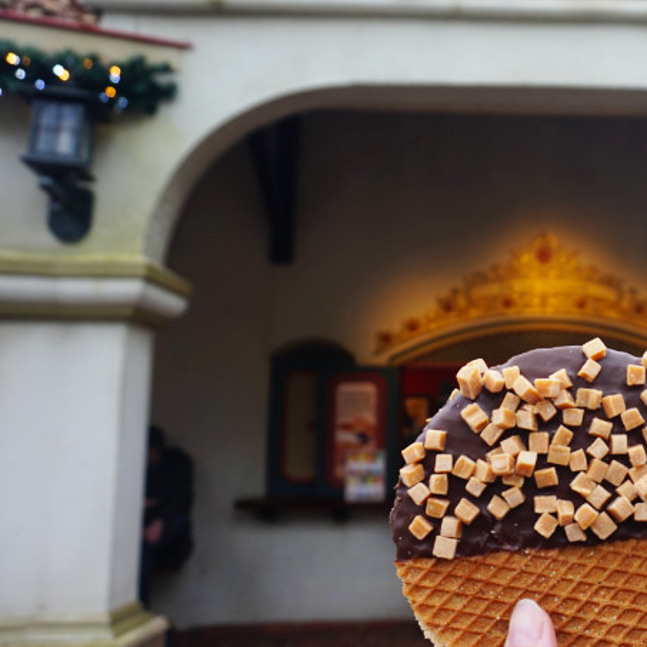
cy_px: 322
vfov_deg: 46.0
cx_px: 553
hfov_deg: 43.0
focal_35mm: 36
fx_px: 761
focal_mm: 16
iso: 125
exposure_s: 1/60
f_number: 4
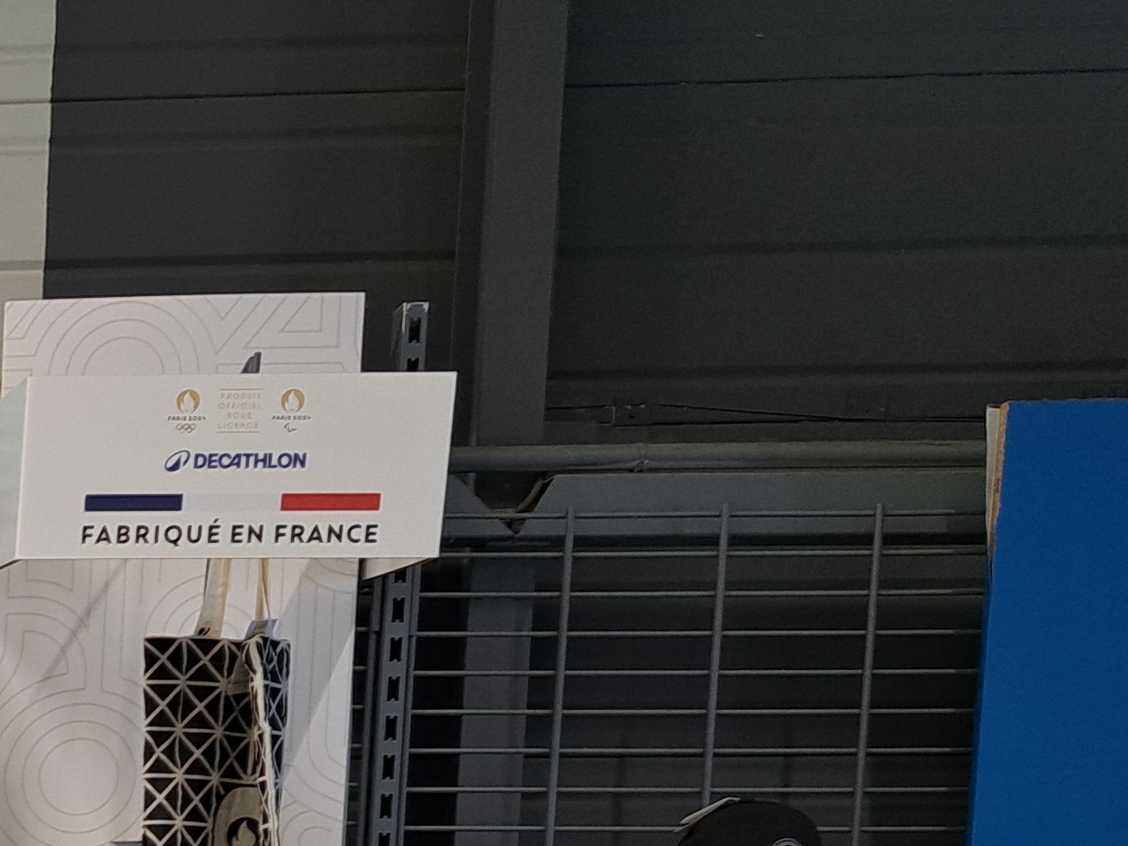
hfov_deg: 18.7
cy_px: 1430
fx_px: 2835
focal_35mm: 87
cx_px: -754
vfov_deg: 15.1
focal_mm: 5.23
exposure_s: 1/50
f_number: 1.8
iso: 50
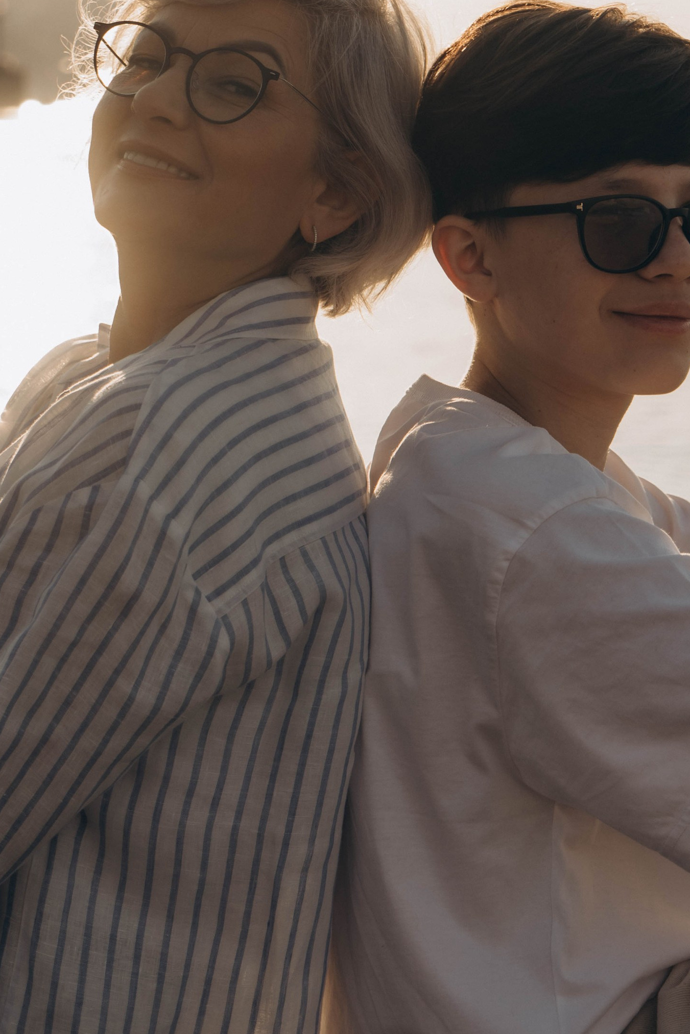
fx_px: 3650
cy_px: 455
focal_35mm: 127
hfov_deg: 10.8
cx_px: 229
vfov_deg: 16.1
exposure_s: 1/500
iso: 160
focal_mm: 67
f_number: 5.6
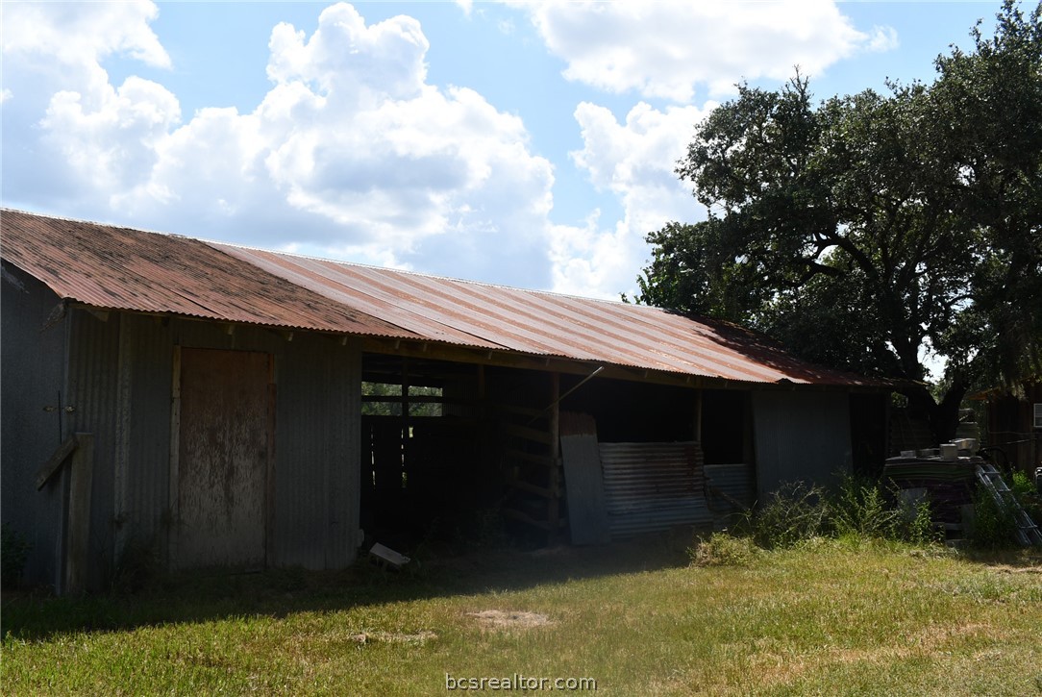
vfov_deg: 36.9
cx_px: 521
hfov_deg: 53.1
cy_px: 348
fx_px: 1043
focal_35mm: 36
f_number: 8
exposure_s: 1/320
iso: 100
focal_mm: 18
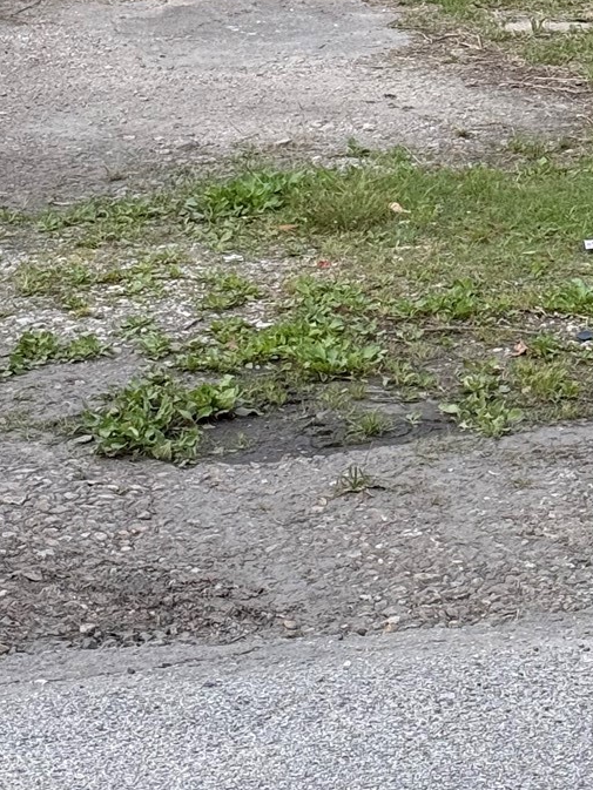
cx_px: 615
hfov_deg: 10.1
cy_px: -27
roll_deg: +0.1
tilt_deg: -7.3
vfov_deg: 13.3
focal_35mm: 146
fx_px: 3334
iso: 100
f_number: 1.78
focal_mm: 6.76
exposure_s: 1/2667
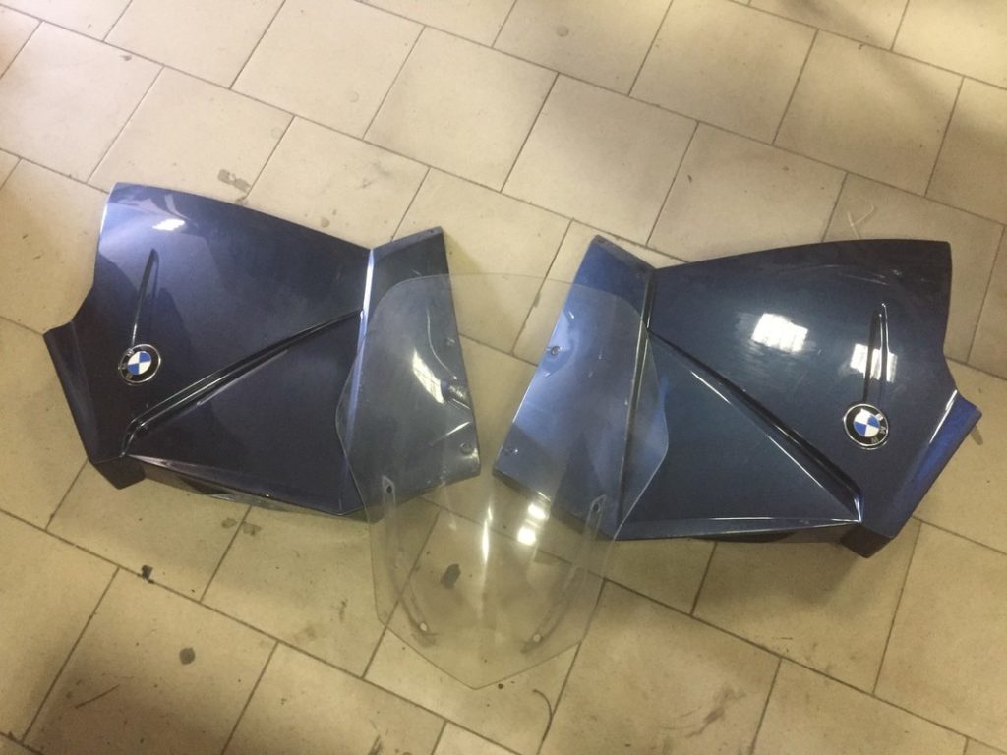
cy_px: 378
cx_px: 504
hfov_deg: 61.7
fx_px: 844
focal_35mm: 29
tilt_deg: -70.2
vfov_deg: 48.2
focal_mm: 4.15
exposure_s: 1/25
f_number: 2.2
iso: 250
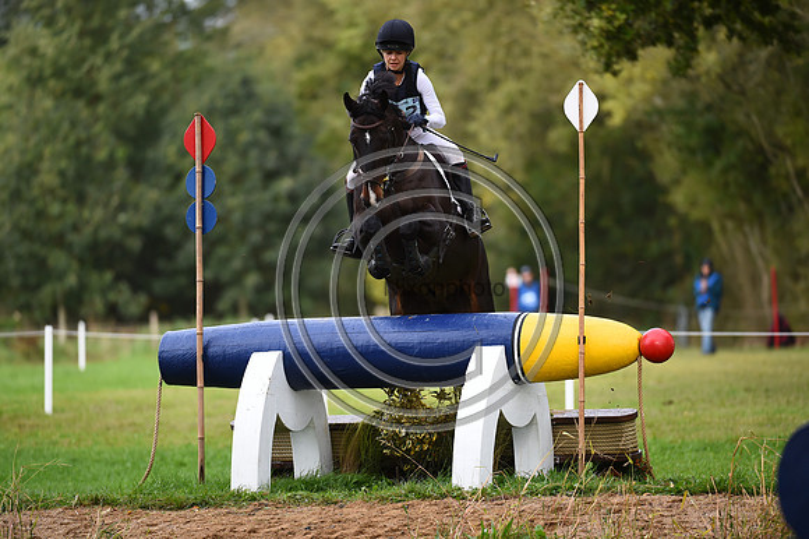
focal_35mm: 340
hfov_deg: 6.1
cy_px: 270
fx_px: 7636
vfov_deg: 4.0
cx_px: 404
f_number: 4.5
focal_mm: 340
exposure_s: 1/1000
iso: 1000
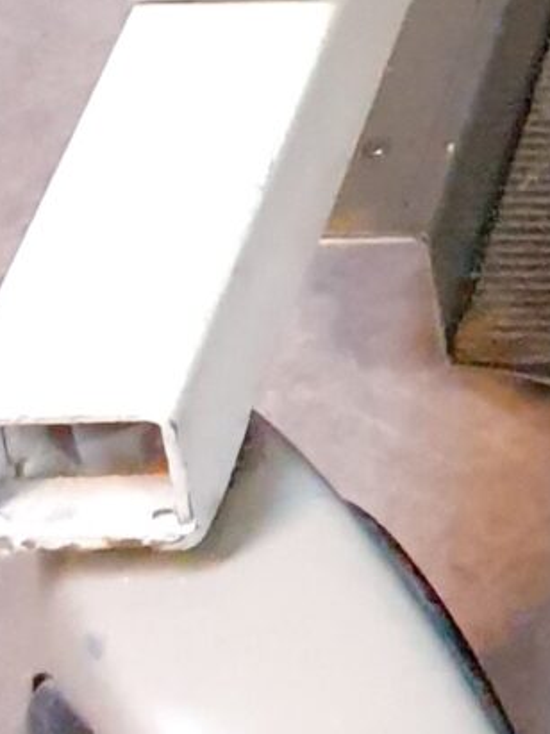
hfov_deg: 8.0
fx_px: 3434
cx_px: 1616
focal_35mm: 162
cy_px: -1523
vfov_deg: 9.4
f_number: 2.4
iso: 640
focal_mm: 4.3
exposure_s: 1/50
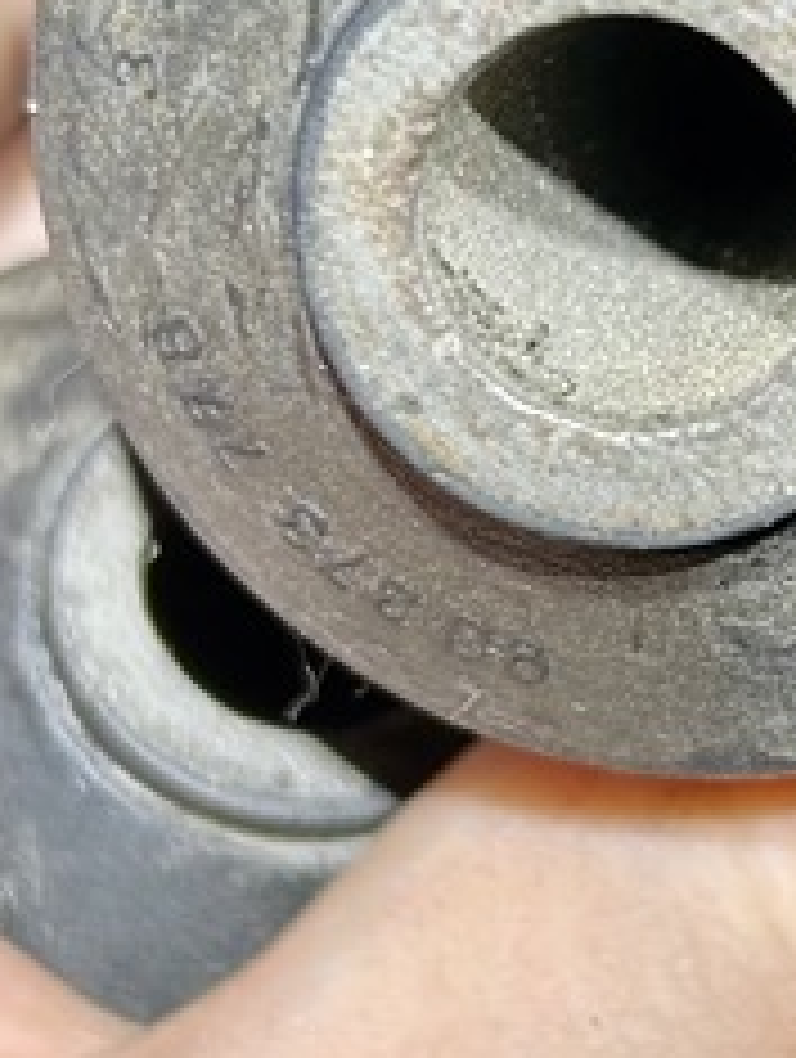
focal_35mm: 53
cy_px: 131
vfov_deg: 34.4
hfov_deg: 27.0
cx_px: 657
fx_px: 1621
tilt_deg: -52.4
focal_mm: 5.7
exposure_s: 1/81
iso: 125
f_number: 1.5
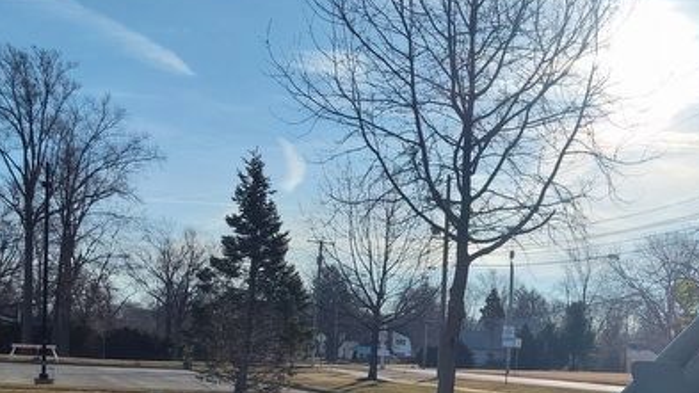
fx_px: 945
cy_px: 423
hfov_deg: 38.7
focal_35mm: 51
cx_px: 582
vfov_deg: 22.3
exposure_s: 1/3940
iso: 100
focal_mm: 5.56
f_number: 1.8
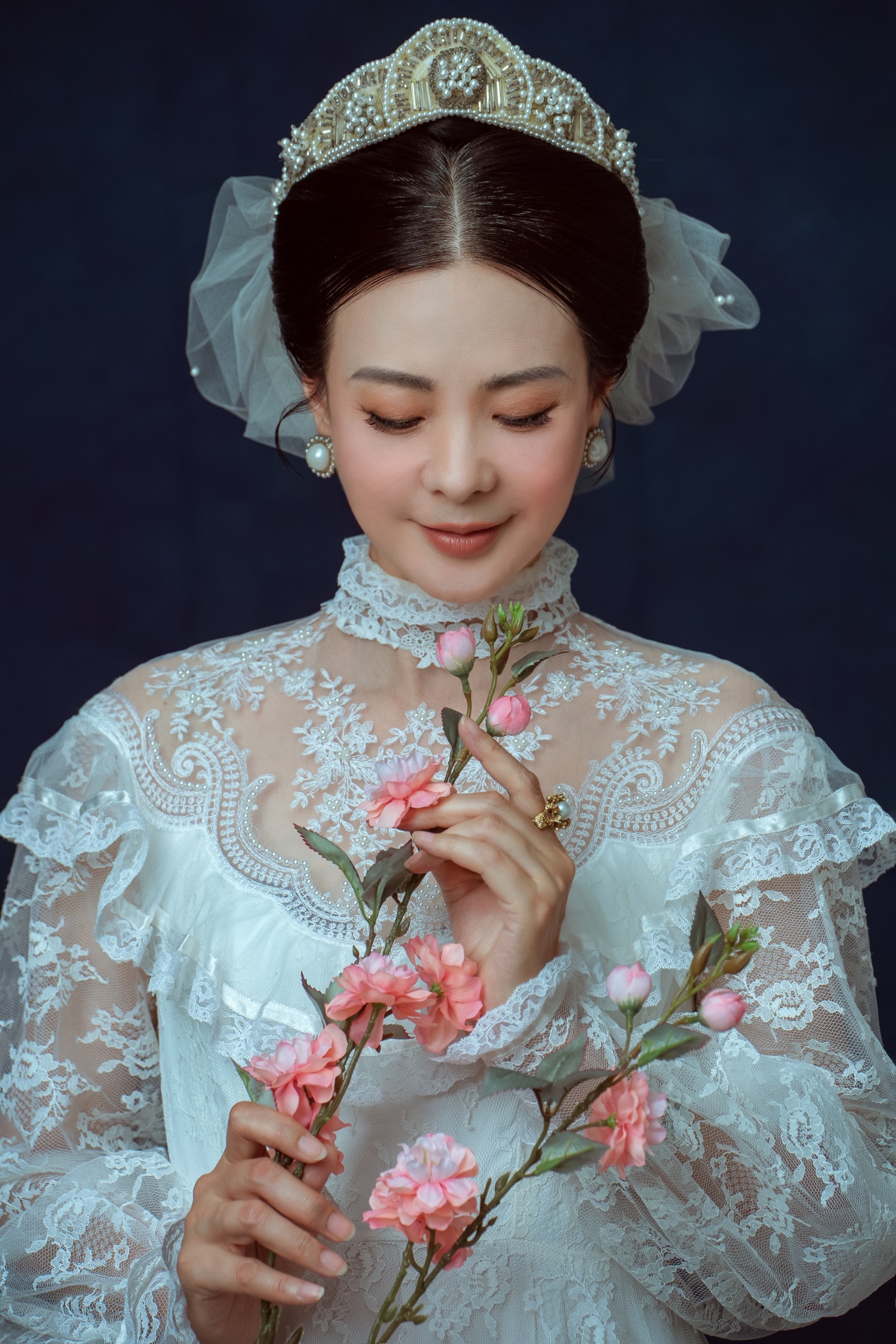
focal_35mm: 151
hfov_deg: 9.1
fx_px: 5637
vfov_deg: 13.6
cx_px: 448
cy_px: 672
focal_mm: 151
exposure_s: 1/250
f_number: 5.6
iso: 100
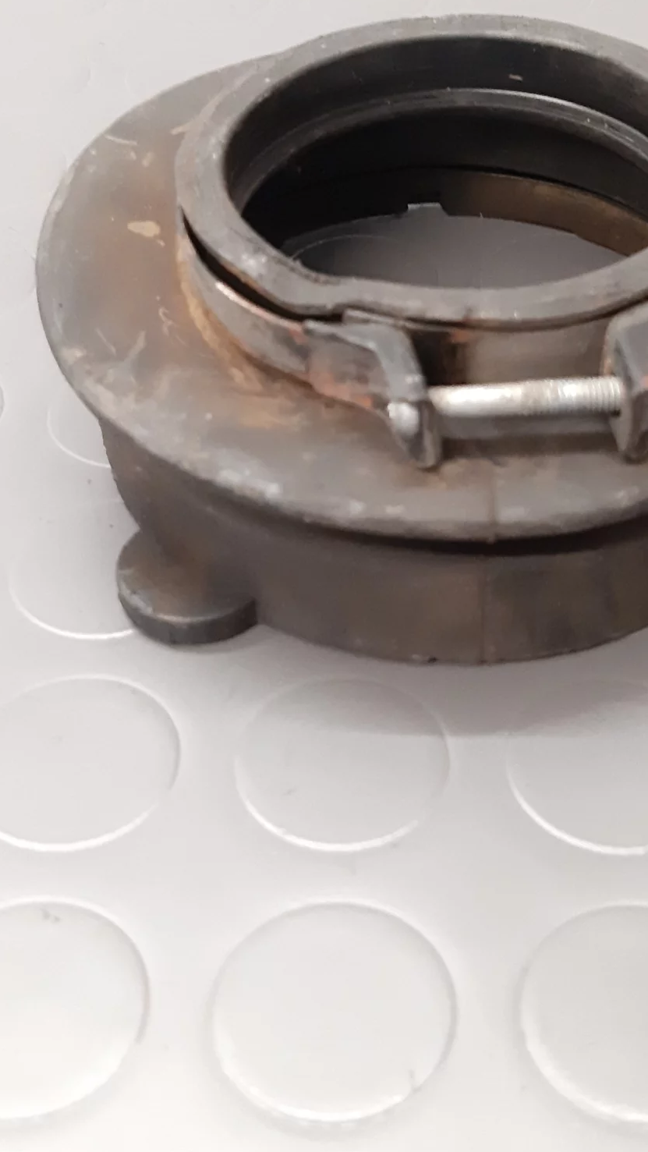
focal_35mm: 51
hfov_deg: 23.5
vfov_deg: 40.5
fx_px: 1558
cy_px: 526
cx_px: 361
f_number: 1.7
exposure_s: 1/25
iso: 500
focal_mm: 3.93
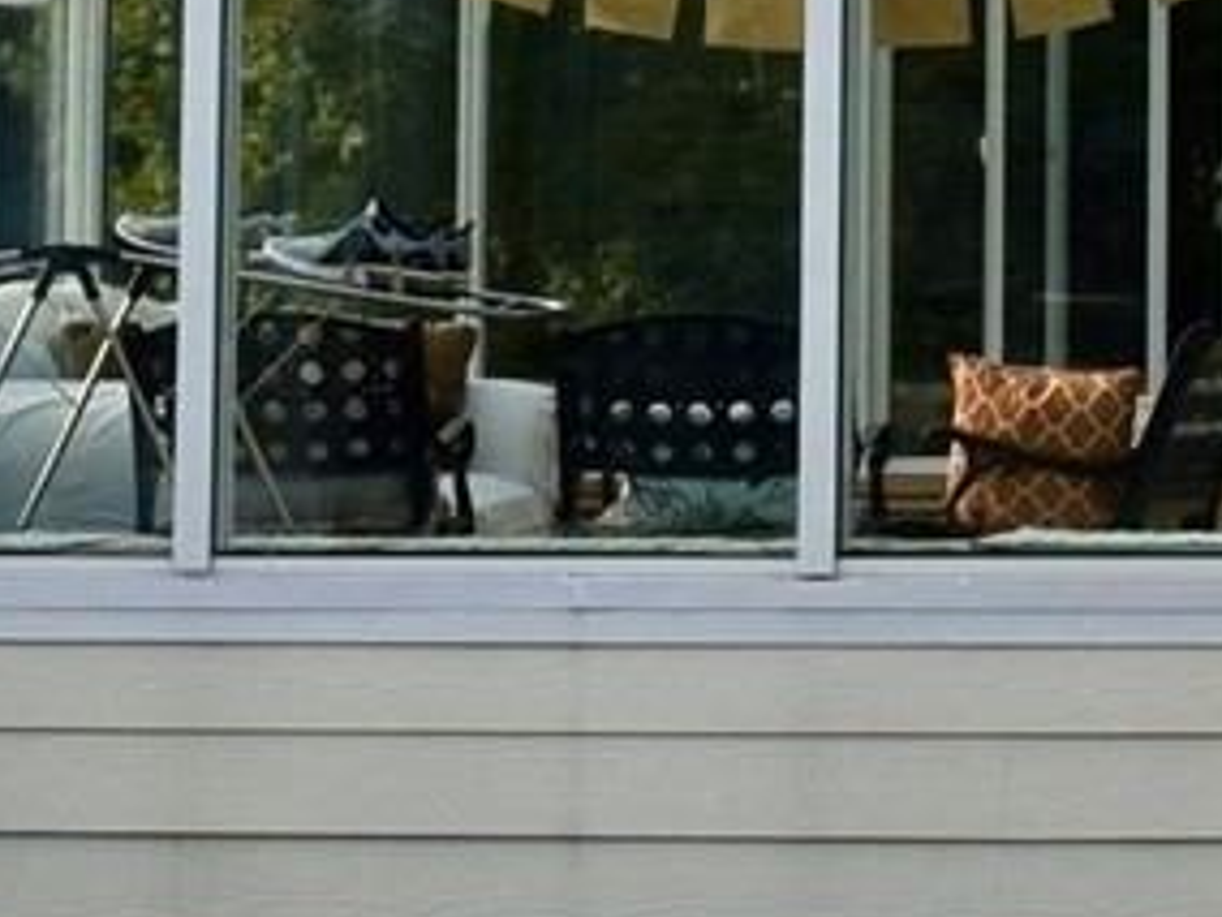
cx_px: 1734
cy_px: -319
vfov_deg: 8.5
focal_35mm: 172
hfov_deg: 11.1
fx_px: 6072
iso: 200
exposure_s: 1/320
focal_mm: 20
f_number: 9
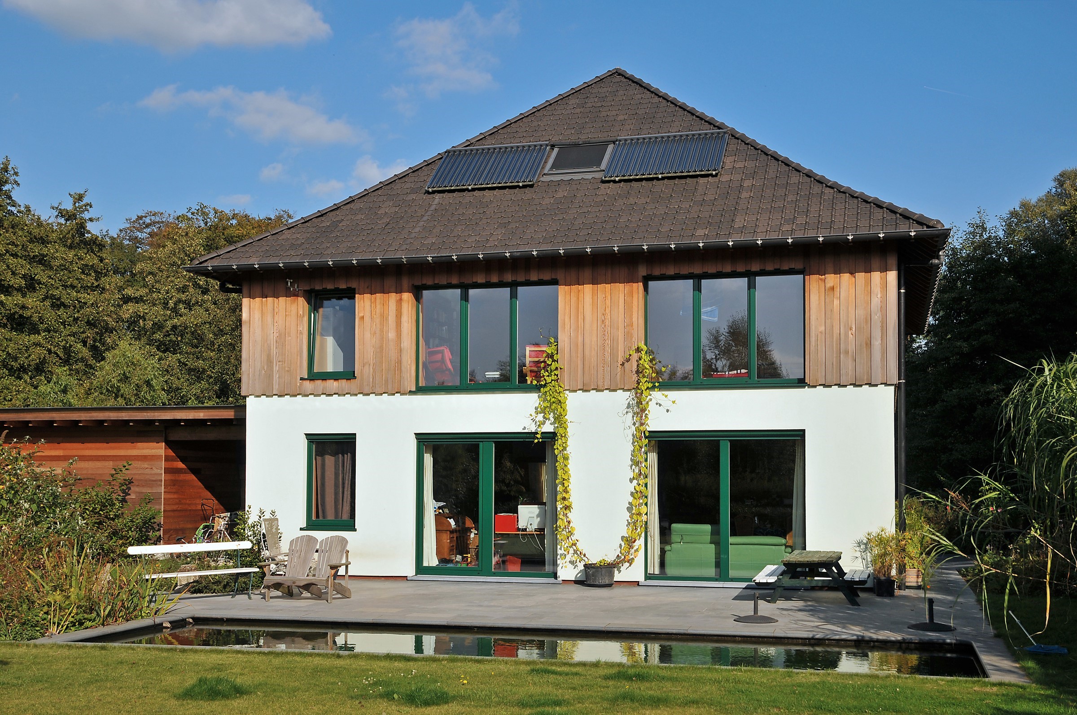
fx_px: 1165
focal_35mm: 39
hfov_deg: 49.6
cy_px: 358
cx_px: 538
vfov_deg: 34.1
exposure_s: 1/800
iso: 200
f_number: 7.1
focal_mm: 26
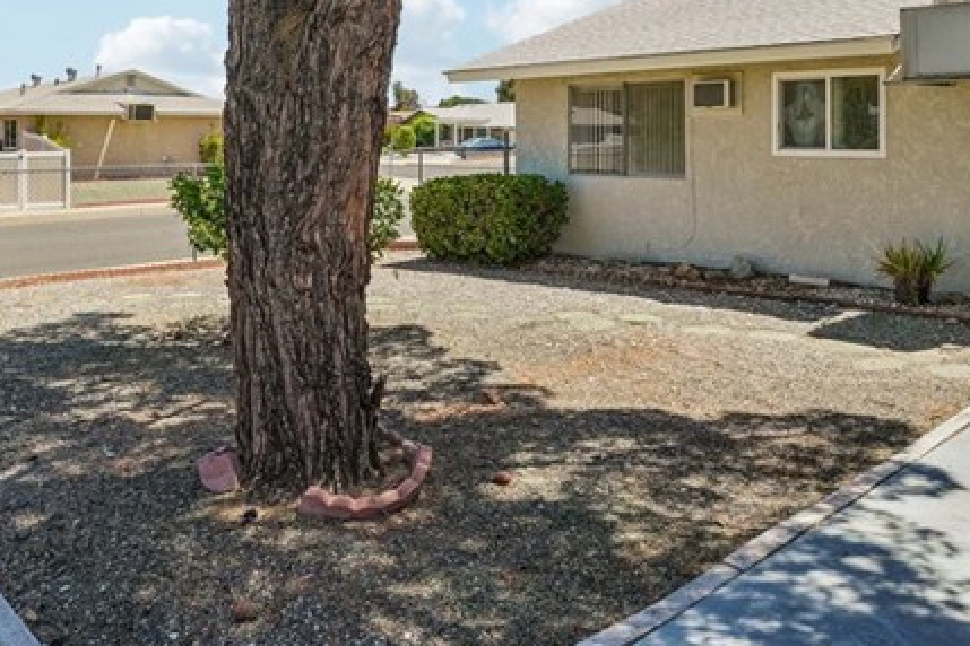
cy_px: 208
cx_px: 525
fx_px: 835
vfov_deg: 41.7
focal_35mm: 31
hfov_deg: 60.2
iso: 100
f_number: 9
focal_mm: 13
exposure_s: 1/125
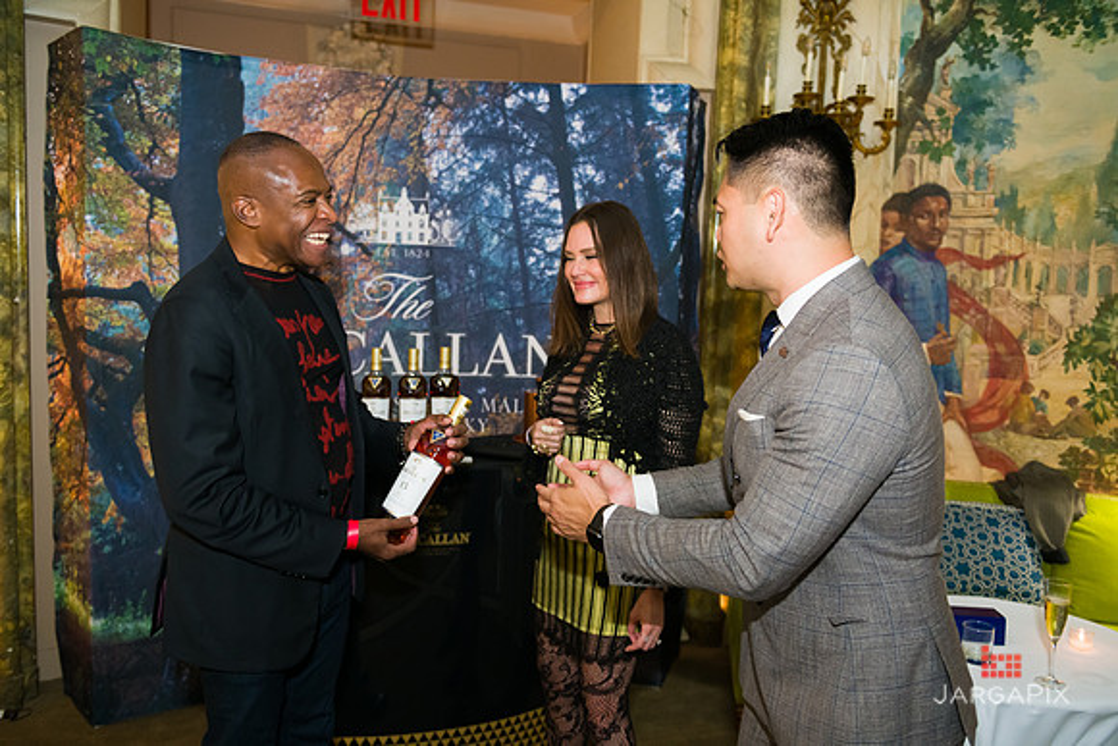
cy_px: 373
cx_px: 559
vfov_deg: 45.0
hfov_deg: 63.6
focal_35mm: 29
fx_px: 901
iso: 1600
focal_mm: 29
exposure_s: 1/125
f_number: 3.2
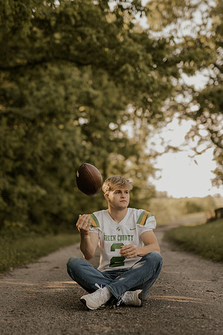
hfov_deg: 18.2
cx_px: 112
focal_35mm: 75
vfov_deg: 27.0
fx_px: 697
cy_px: 168
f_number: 1.8
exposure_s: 1/500
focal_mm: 50
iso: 100
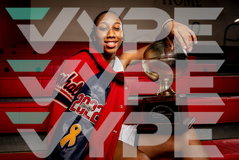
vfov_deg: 51.3
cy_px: 83
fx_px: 166
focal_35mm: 25
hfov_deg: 71.5
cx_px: 116
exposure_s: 1/250
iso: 100
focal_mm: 24
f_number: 7.1
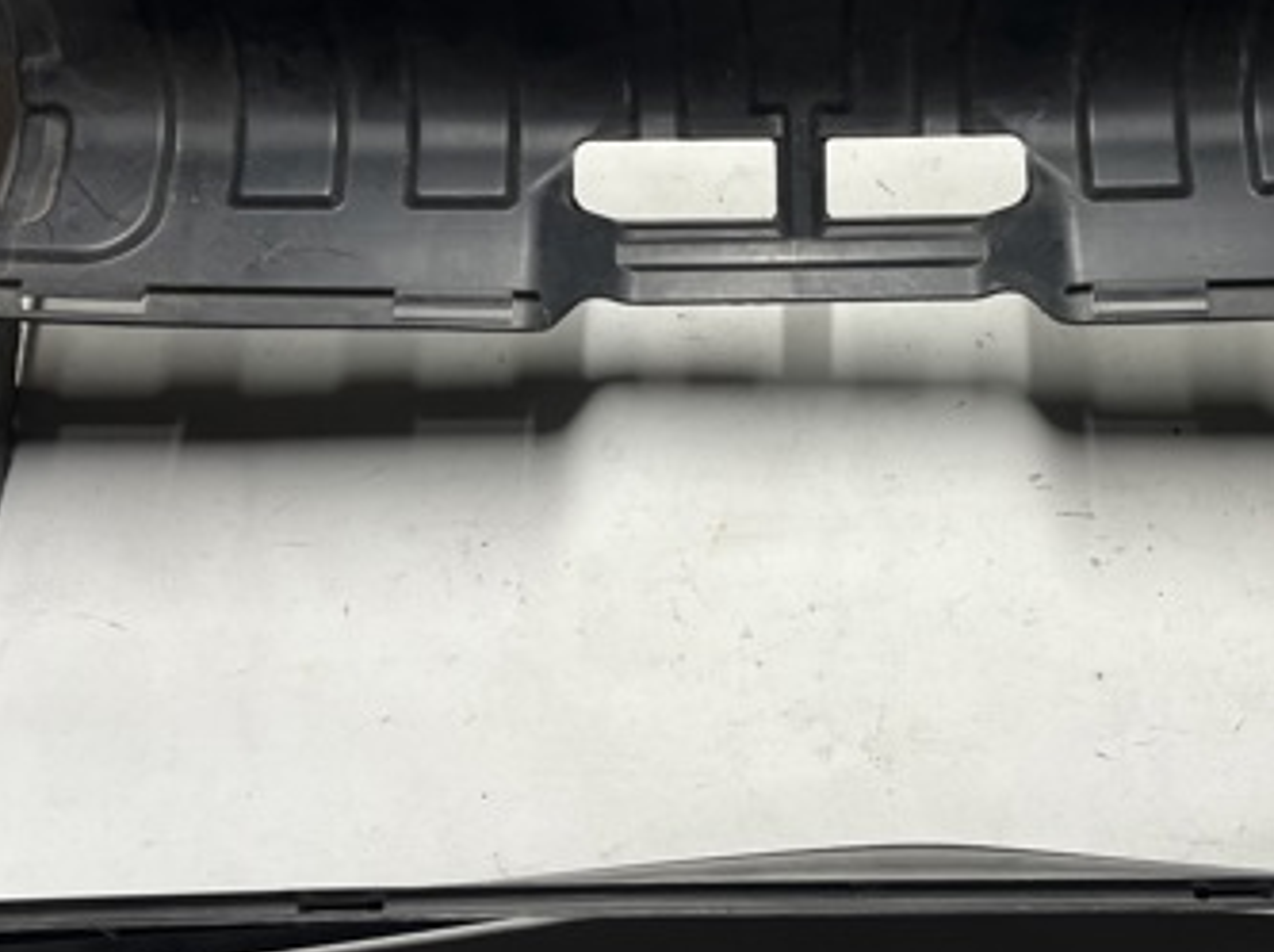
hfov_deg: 37.8
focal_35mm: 50
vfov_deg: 29.0
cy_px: 392
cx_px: 849
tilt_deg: -59.9
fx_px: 1838
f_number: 1.5
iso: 100
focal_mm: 5.7
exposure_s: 1/100
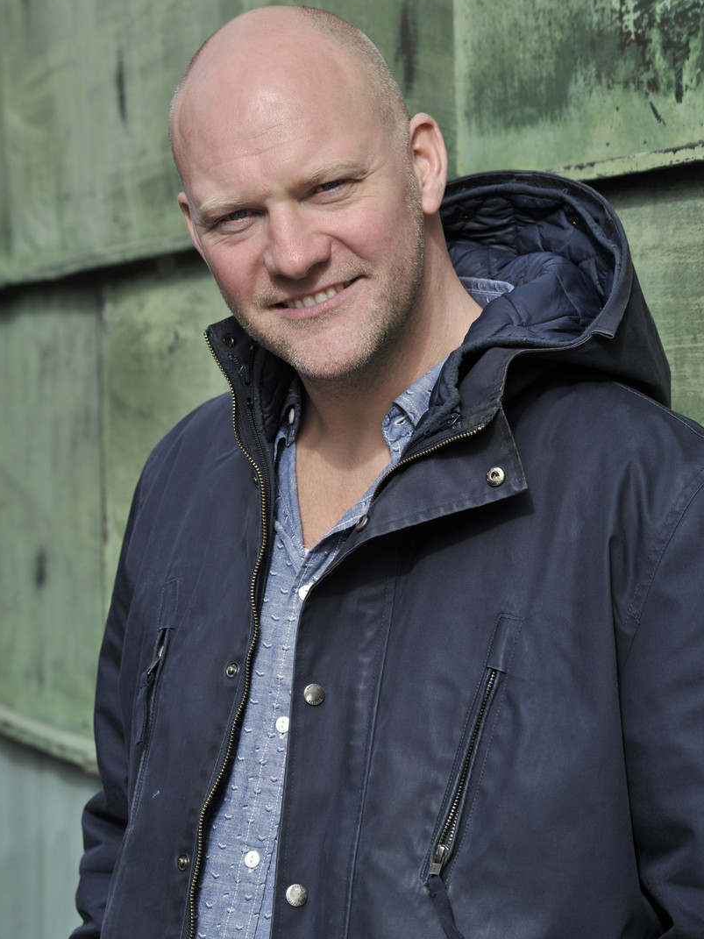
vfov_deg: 13.9
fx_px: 3851
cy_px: 463
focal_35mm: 142
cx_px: 351
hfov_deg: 10.4
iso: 200
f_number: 10
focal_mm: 130
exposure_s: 1/250
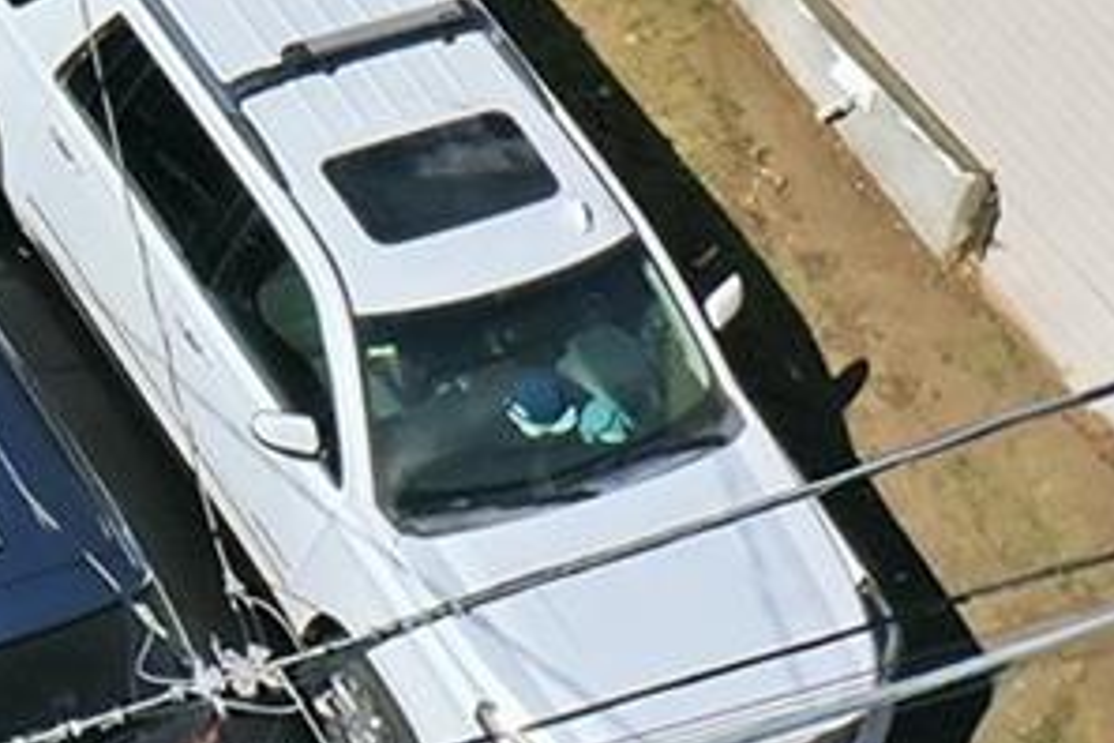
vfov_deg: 8.6
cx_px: -1279
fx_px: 4672
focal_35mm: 151
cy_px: -709
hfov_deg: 11.8
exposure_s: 1/800
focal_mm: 10.3
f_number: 7.1
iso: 100
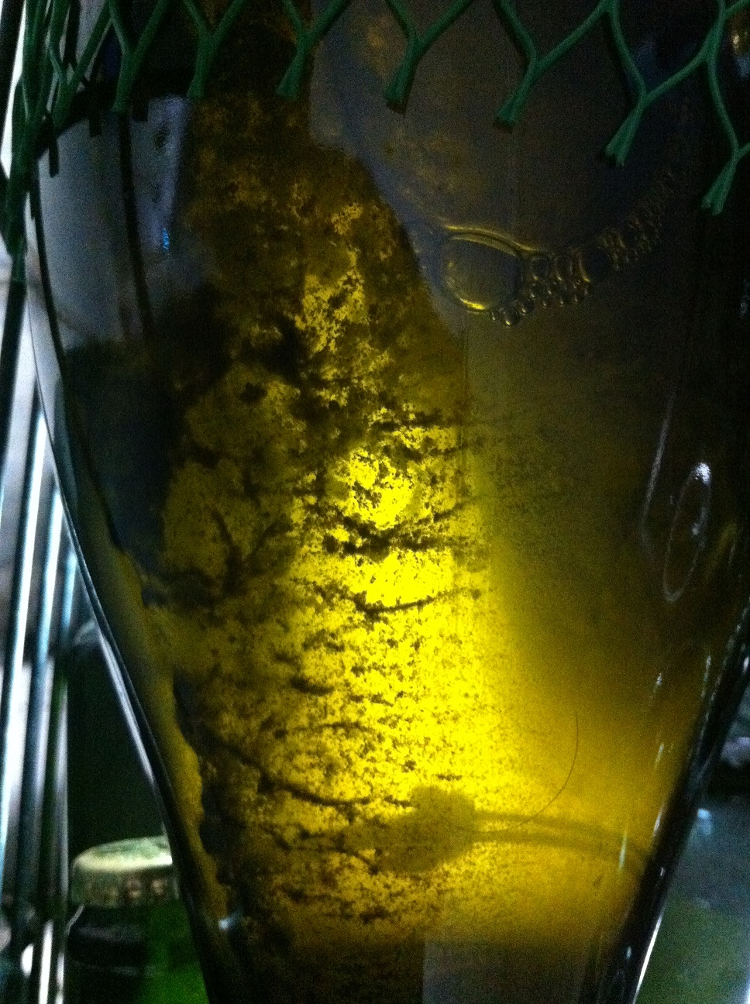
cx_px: 375
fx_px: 1014
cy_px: 502
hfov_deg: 40.6
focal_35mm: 35
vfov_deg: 52.7
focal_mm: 3.85
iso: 1000
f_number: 2.8
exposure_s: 1/15
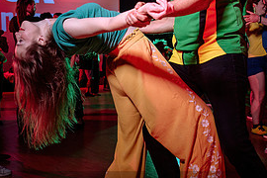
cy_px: 73
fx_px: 423
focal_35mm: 57
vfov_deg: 23.7
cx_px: 113
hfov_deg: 35.0
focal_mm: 24
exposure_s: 1/60
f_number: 3.2
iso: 1000
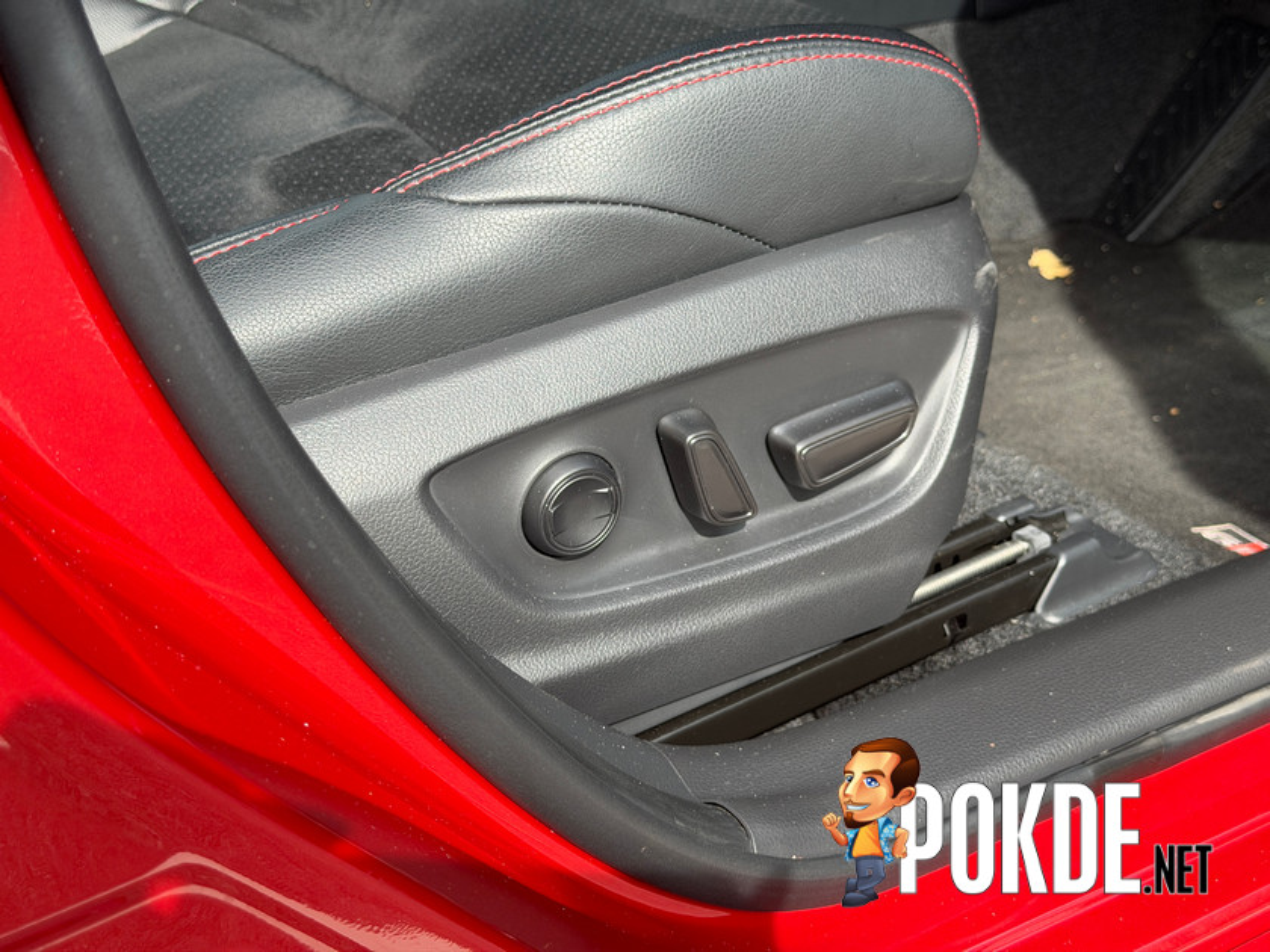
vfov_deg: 30.3
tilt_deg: -27.7
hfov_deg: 39.7
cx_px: 635
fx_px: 1761
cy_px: 476
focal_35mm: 48
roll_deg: -0.3
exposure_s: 1/719
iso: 64
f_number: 1.78
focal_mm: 6.76
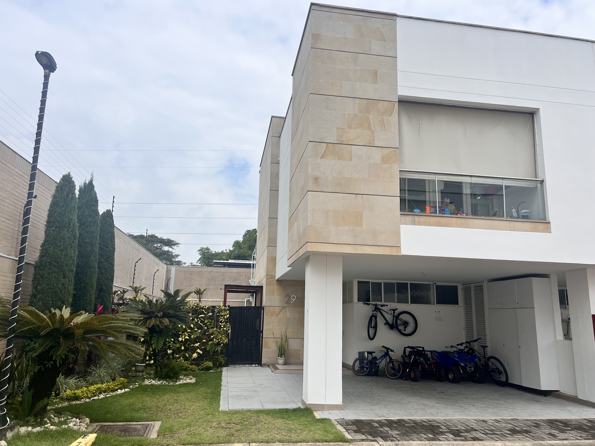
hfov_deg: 67.3
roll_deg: -1.3
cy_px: 223
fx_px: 447
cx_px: 298
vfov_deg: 53.1
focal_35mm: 26
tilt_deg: +11.9
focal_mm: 5.7
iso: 50
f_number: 1.5
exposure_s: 1/6993
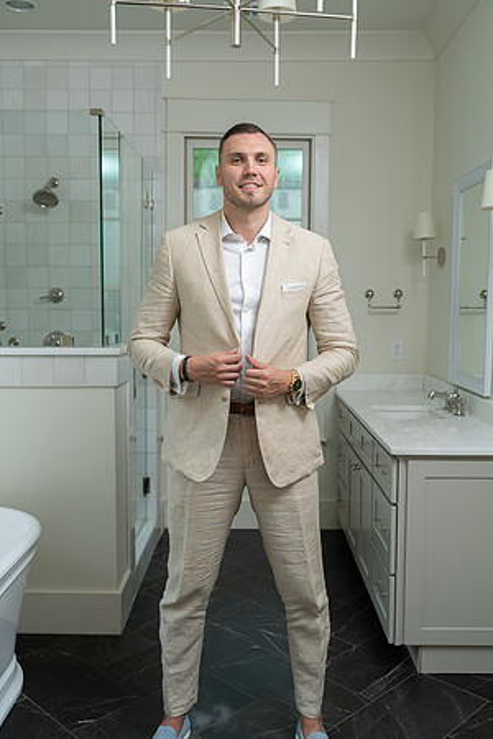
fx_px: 719
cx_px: 246
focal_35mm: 35
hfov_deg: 37.9
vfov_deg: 54.4
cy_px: 370
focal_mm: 35
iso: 100
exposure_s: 1/80
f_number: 3.5
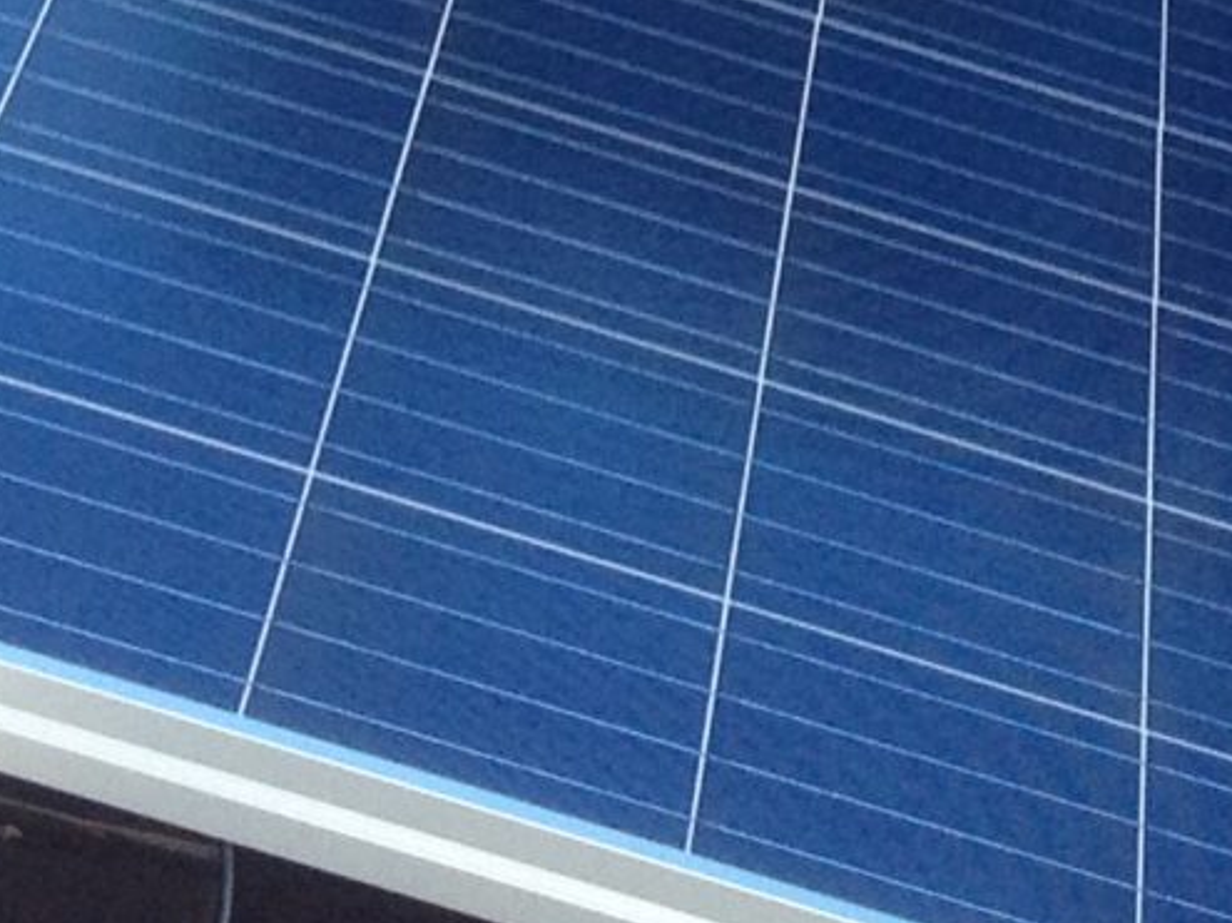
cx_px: 819
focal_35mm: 181
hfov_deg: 10.9
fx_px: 6440
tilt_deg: -16.9
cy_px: -1162
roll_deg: +1.5
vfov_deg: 7.7
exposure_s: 1/120
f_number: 2.4
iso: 64
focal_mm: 4.28
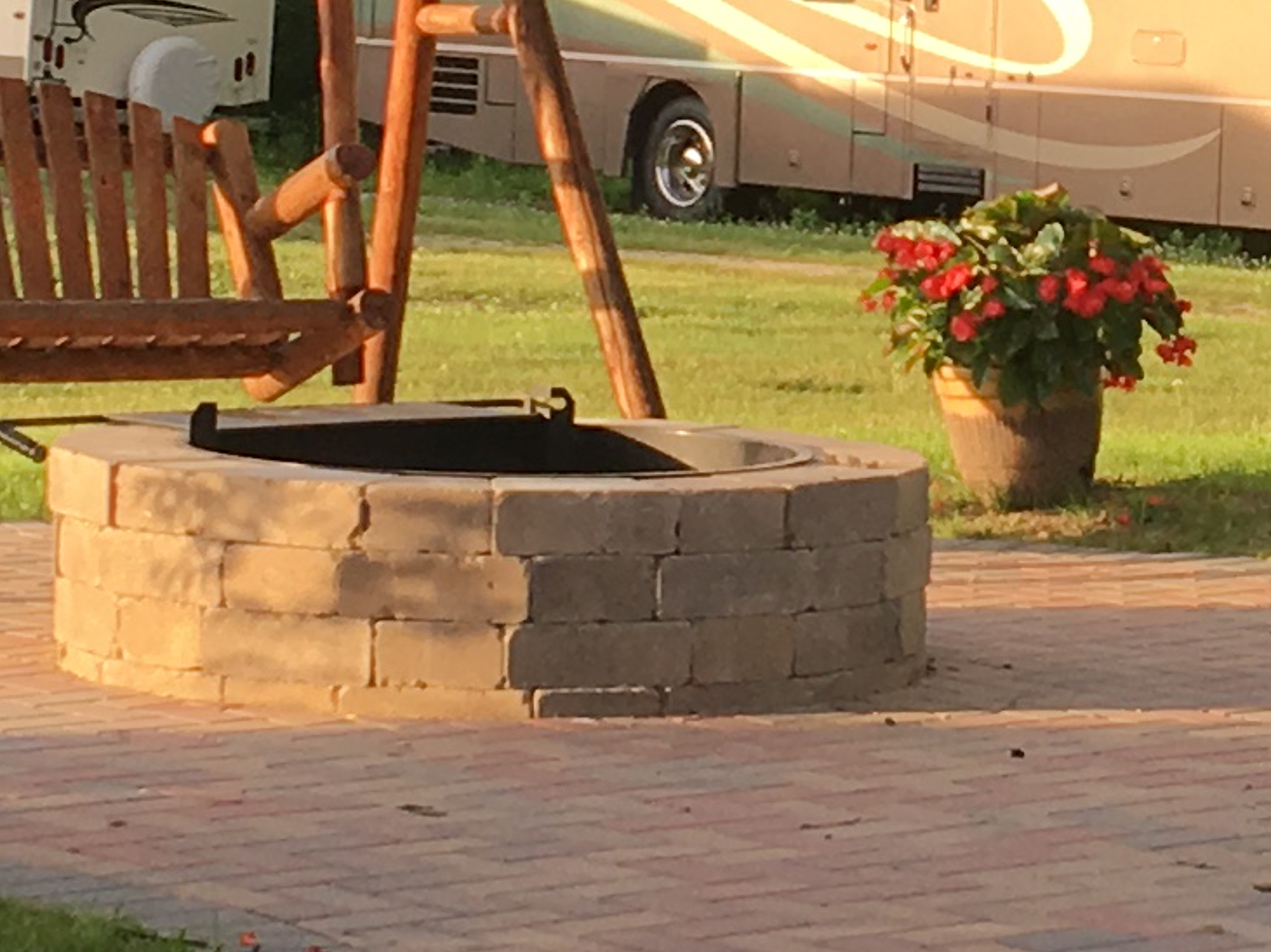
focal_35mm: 160
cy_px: 56
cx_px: 1304
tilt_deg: -1.7
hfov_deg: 12.2
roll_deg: -2.2
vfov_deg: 9.2
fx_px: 5874
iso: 25
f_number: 2.2
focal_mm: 4.15
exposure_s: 1/255
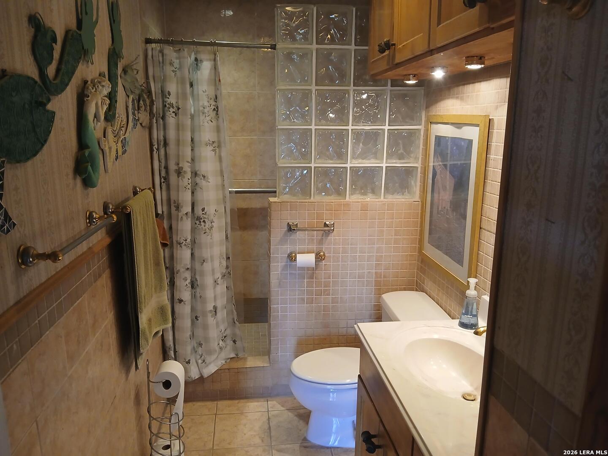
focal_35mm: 26
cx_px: 304
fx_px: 457
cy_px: 228
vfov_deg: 53.1
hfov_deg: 67.3
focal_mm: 3.98
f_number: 1.8
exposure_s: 1/30
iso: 250
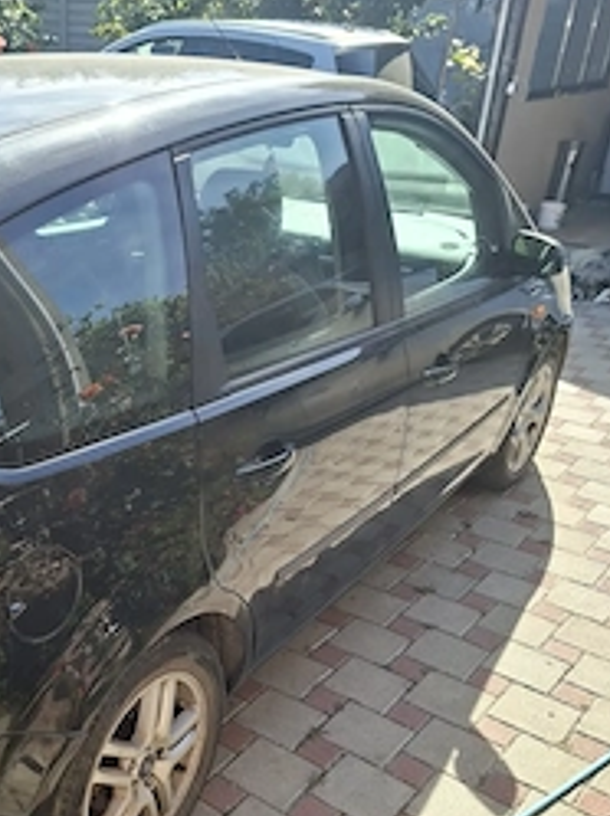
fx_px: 872
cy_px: 573
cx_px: 131
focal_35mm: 37
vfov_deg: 48.9
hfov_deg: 37.3
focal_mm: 5.54
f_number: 1.8
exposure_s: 1/794
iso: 50
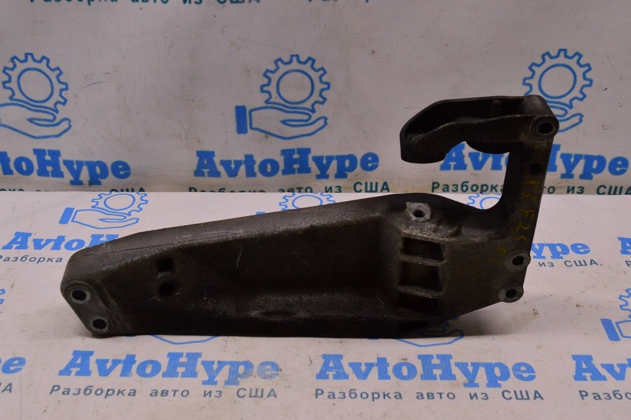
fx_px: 736
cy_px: 210
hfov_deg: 46.4
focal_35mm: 42
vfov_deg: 31.8
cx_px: 316
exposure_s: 1/160
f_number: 8
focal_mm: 28
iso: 1600
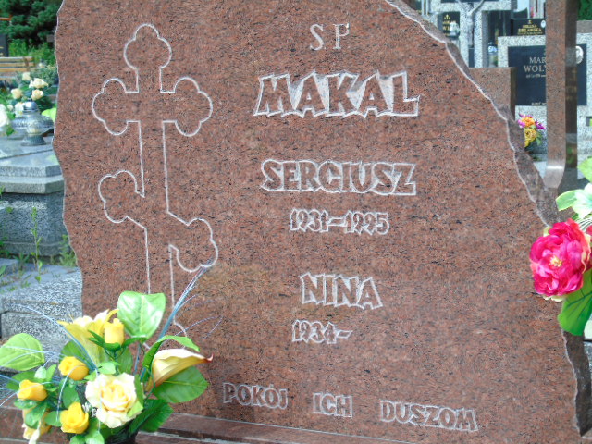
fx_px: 1402
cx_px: 296
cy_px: 222
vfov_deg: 18.0
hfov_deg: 23.8
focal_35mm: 82
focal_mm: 15
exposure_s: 1/200
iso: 80
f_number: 4.1
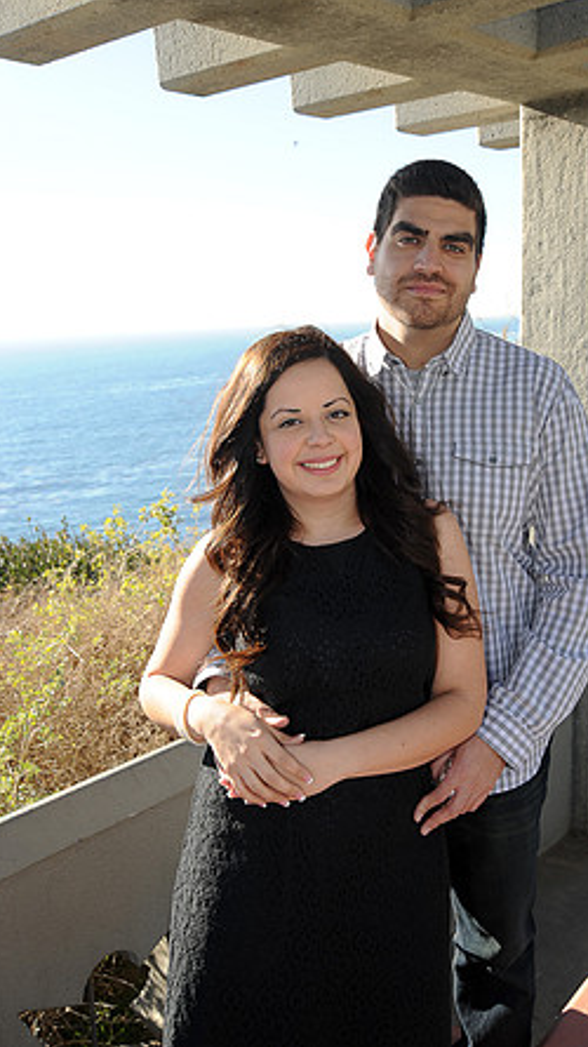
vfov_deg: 55.3
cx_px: 333
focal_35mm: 36
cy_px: 520
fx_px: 999
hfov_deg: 32.8
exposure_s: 1/160
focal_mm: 34
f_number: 8
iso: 200
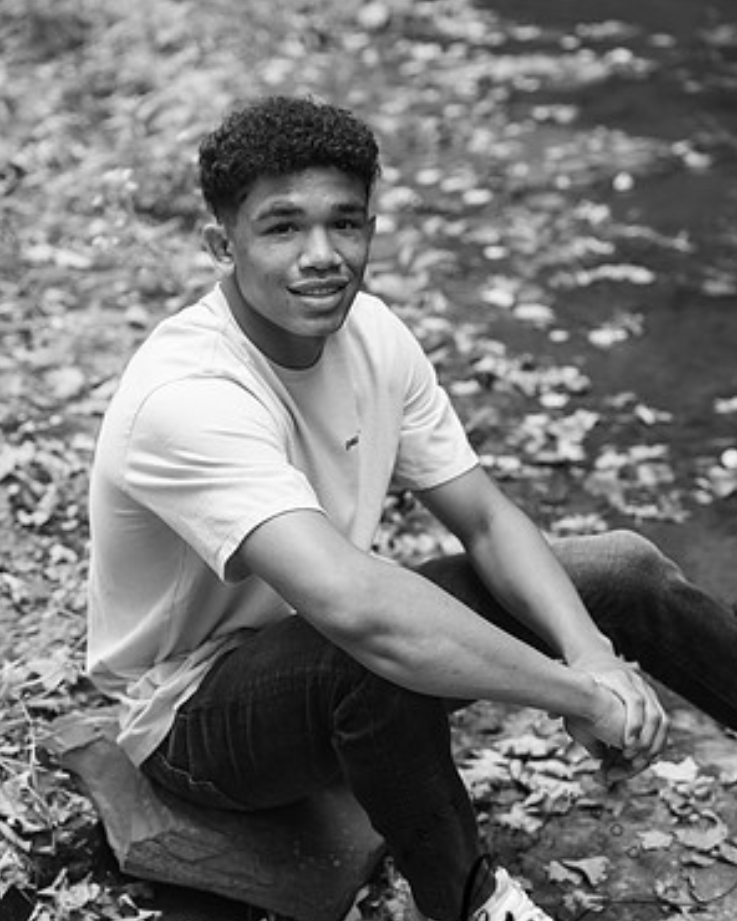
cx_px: 368
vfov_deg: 23.8
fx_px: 2181
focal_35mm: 80
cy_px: 515
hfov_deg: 19.2
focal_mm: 70
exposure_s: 1/250
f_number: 3.5
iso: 500
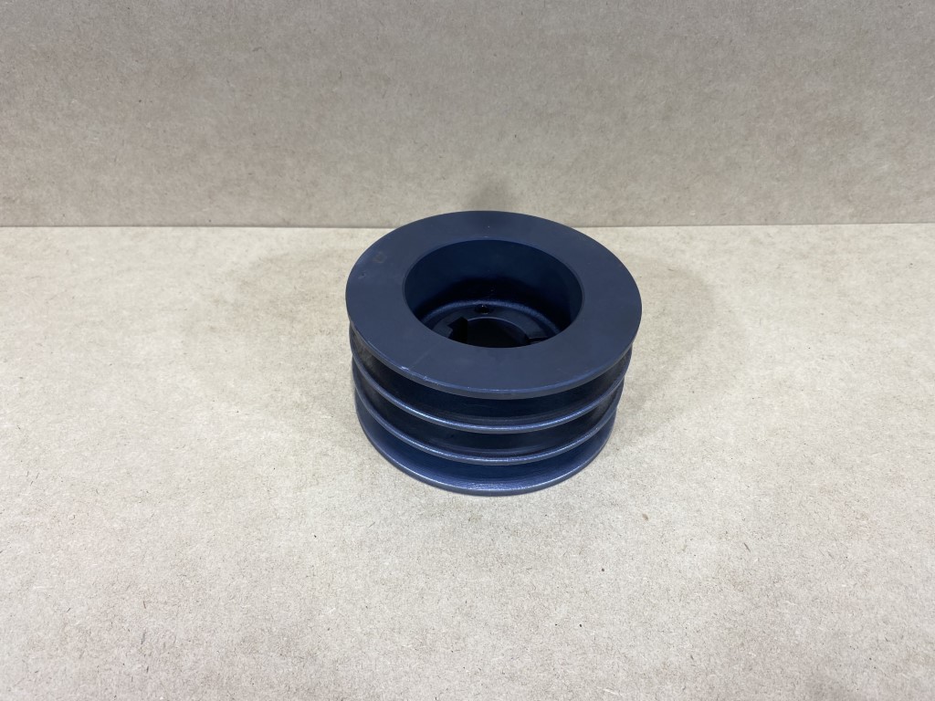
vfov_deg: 53.1
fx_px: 702
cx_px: 468
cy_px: 350
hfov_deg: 67.3
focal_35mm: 26
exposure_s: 1/142
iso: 32
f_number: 1.8
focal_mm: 4.25
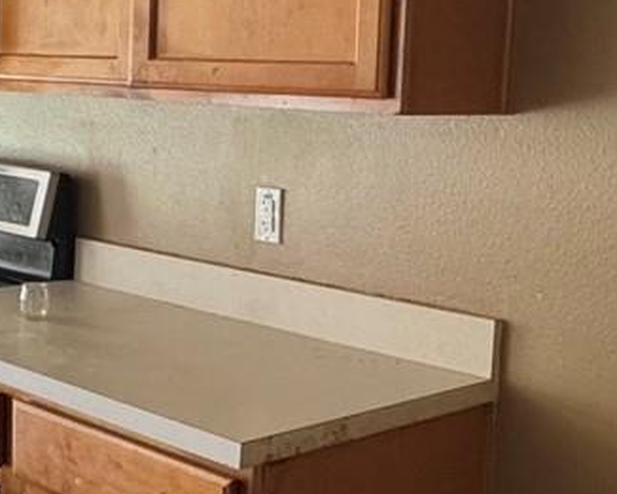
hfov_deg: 27.6
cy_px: 174
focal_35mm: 67
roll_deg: -2.0
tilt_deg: -5.3
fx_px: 1224
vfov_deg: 22.7
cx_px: 108
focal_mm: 2.22
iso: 320
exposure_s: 1/76
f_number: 2.2
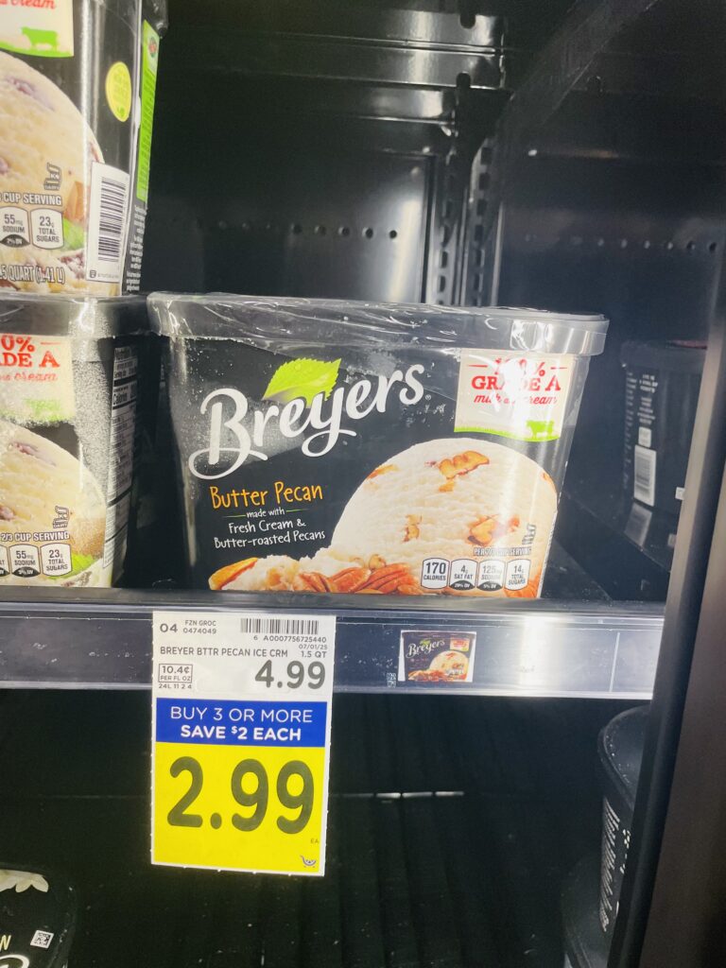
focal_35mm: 26
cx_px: 363
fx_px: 727
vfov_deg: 67.3
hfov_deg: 53.1
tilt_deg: -8.1
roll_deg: -5.8
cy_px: 484
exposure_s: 1/120
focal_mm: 4.2
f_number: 1.6
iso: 125
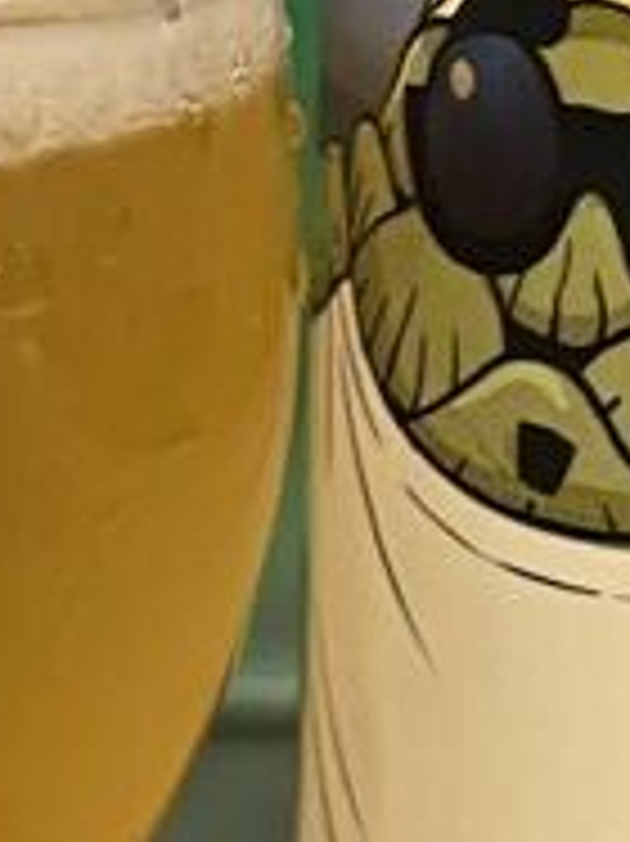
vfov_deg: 11.8
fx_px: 4057
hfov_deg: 8.9
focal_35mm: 167
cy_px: 171
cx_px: 162
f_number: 1.6
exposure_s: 1/40
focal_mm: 5.1
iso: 400
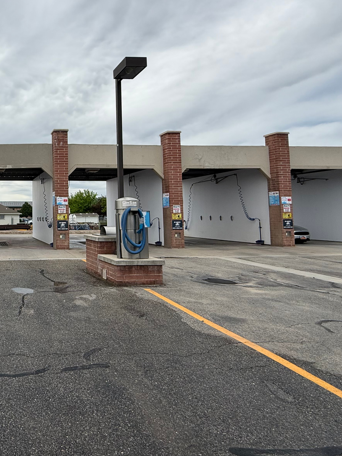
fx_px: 316
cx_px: 5
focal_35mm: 24
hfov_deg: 47.8
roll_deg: -0.2
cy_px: 196
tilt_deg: +3.8
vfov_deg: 71.2
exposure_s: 1/2165
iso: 50
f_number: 2.2
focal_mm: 2.22
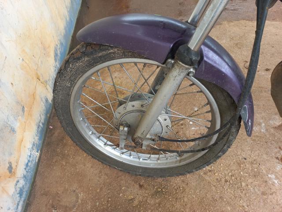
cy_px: 106
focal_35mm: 25
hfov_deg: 69.4
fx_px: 204
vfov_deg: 54.9
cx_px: 141
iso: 25
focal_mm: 4.6
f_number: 1.8
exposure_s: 1/100
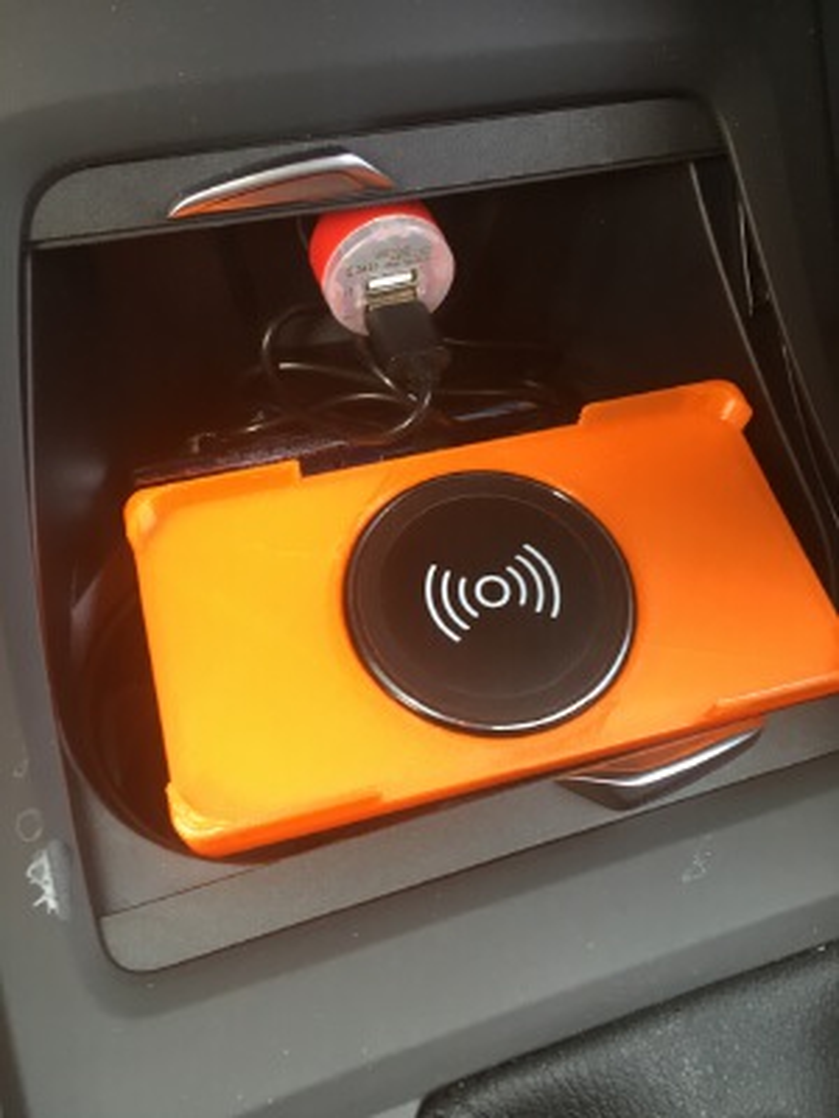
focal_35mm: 29
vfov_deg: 61.7
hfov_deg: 48.2
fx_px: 937
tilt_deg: -56.8
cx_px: 420
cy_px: 559
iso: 64
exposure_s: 1/30
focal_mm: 4.15
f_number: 2.2
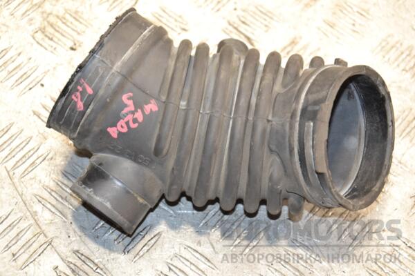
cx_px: 208
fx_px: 1210
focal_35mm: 105
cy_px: 138
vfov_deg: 13.0
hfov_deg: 19.5
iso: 800
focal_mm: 70
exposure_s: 1/60
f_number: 5.3
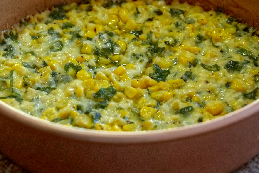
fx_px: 726
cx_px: 136
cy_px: 51
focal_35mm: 101
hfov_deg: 20.2
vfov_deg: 13.5
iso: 6400
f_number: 7.1
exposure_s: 1/100
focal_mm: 60
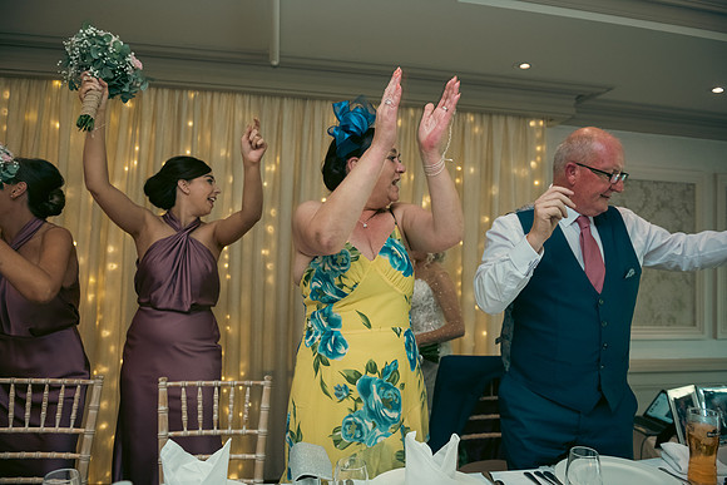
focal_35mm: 24
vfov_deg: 53.2
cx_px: 364
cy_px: 242
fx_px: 485
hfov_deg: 73.7
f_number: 3.5
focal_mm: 24
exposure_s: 1/160
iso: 800
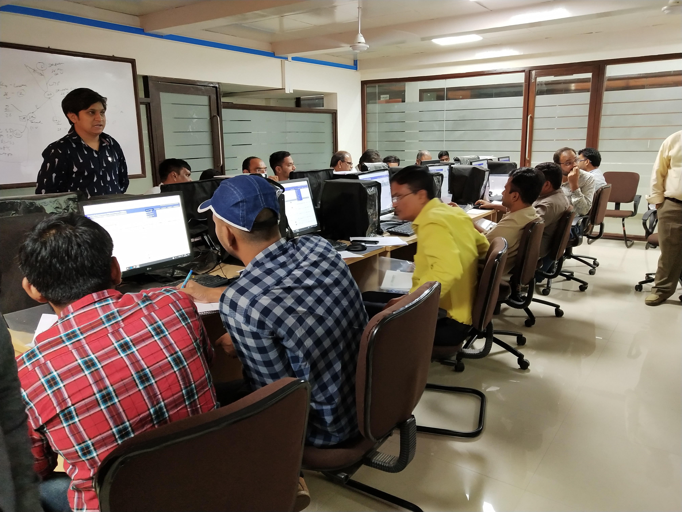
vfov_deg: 46.8
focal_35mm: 30
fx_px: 591
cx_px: 341
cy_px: 256
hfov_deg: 60.0
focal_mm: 3.95
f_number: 1.8
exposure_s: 1/33.3
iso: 373
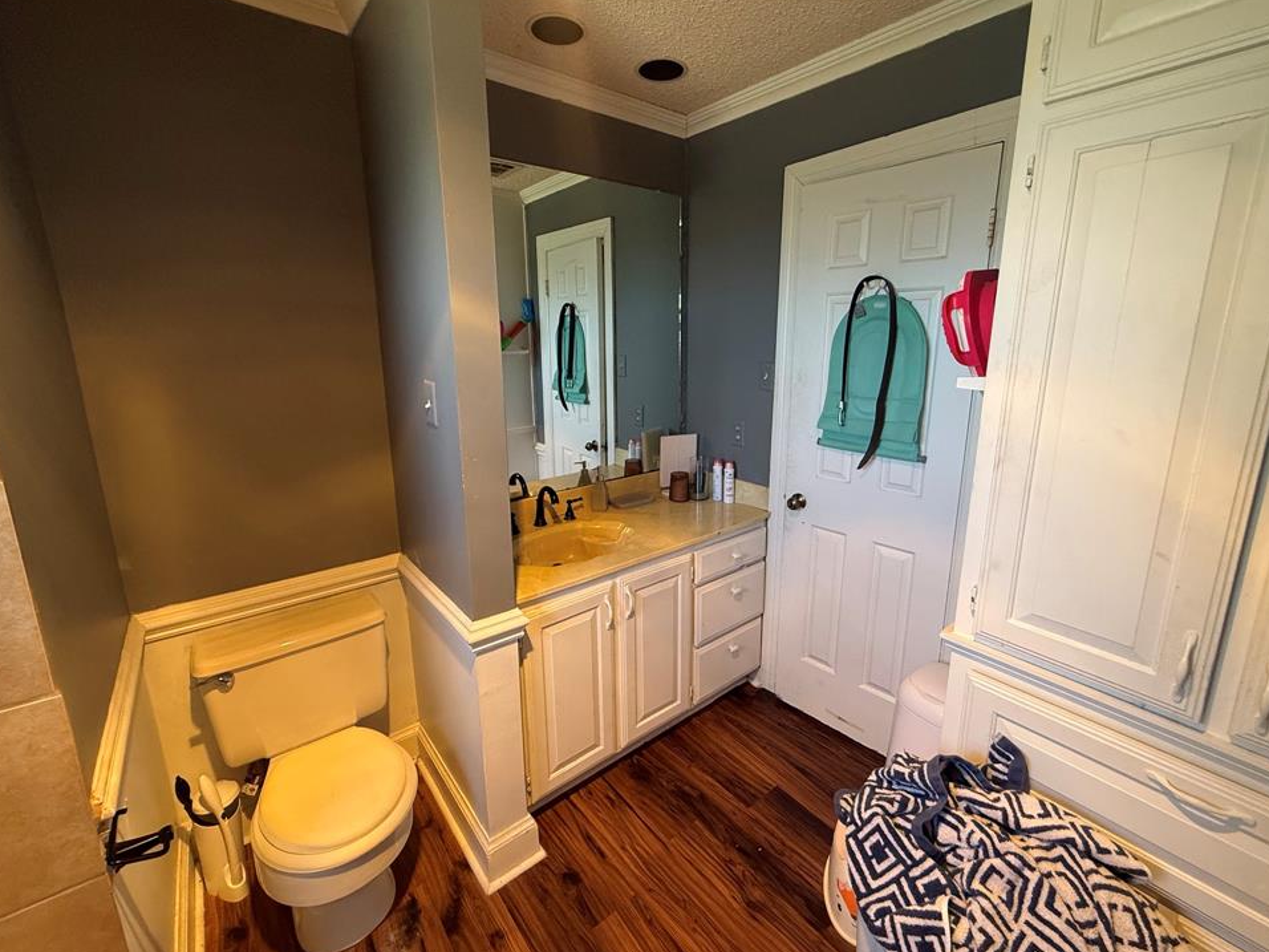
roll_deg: -0.1
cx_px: 649
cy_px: 450
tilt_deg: -11.5
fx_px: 550
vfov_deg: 81.7
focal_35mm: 15
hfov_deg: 98.2
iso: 320
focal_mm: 2.22
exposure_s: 1/120
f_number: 2.2
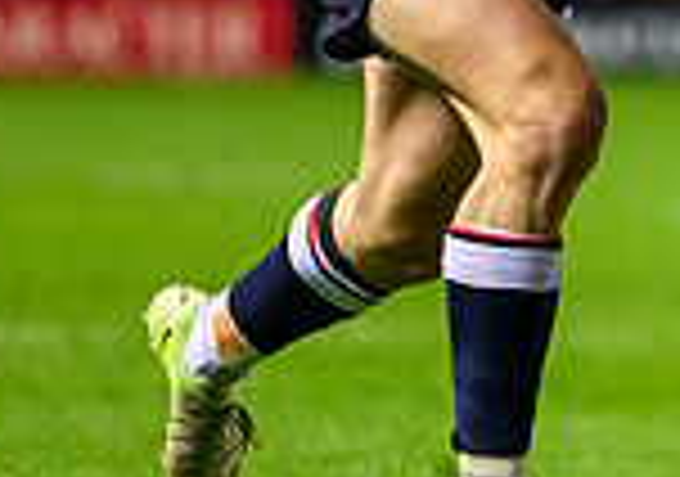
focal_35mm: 1109
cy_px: 92
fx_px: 21294
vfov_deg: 1.3
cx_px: 1640
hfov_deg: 1.8
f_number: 2.8
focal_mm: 200
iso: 5000
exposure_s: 1/1000
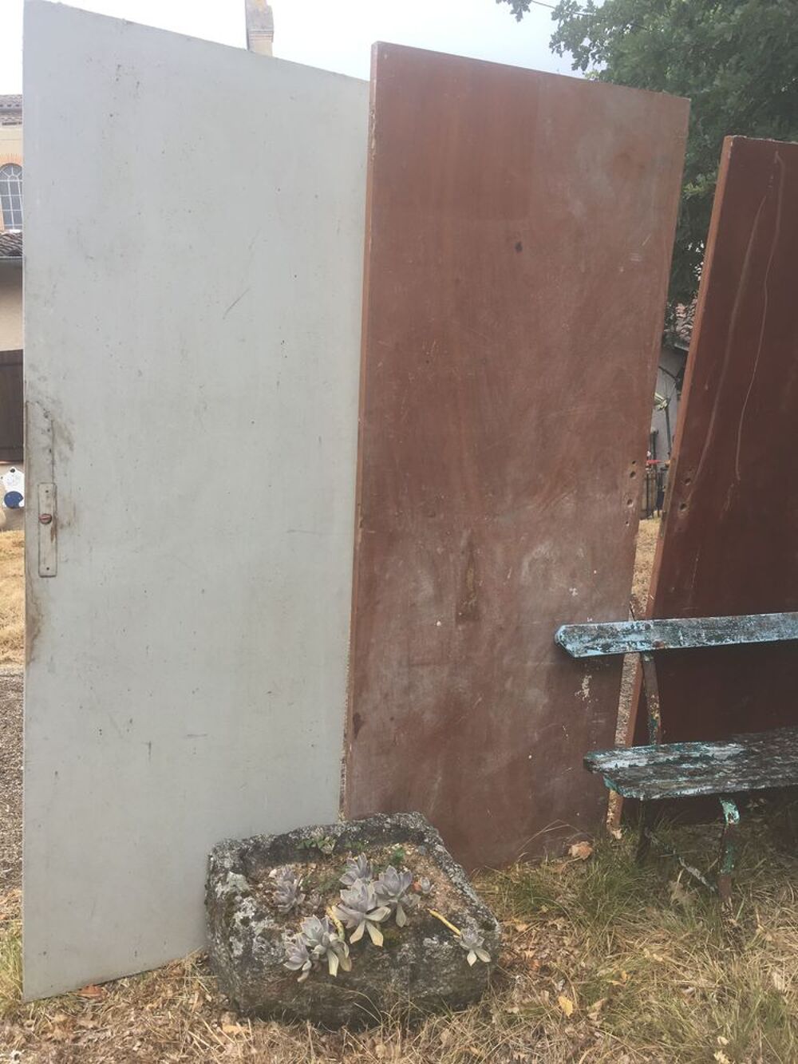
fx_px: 891
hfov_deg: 48.2
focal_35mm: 29
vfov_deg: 61.7
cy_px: 532
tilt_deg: -5.6
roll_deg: +3.0
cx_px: 399
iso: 25
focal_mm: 4.15
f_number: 2.2
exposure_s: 1/227
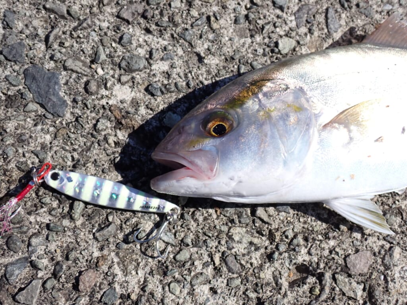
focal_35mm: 36
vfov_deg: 39.7
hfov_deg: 51.4
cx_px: 204
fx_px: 423
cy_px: 152
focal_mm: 6.37
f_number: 3.5
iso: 100
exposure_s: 1/1250
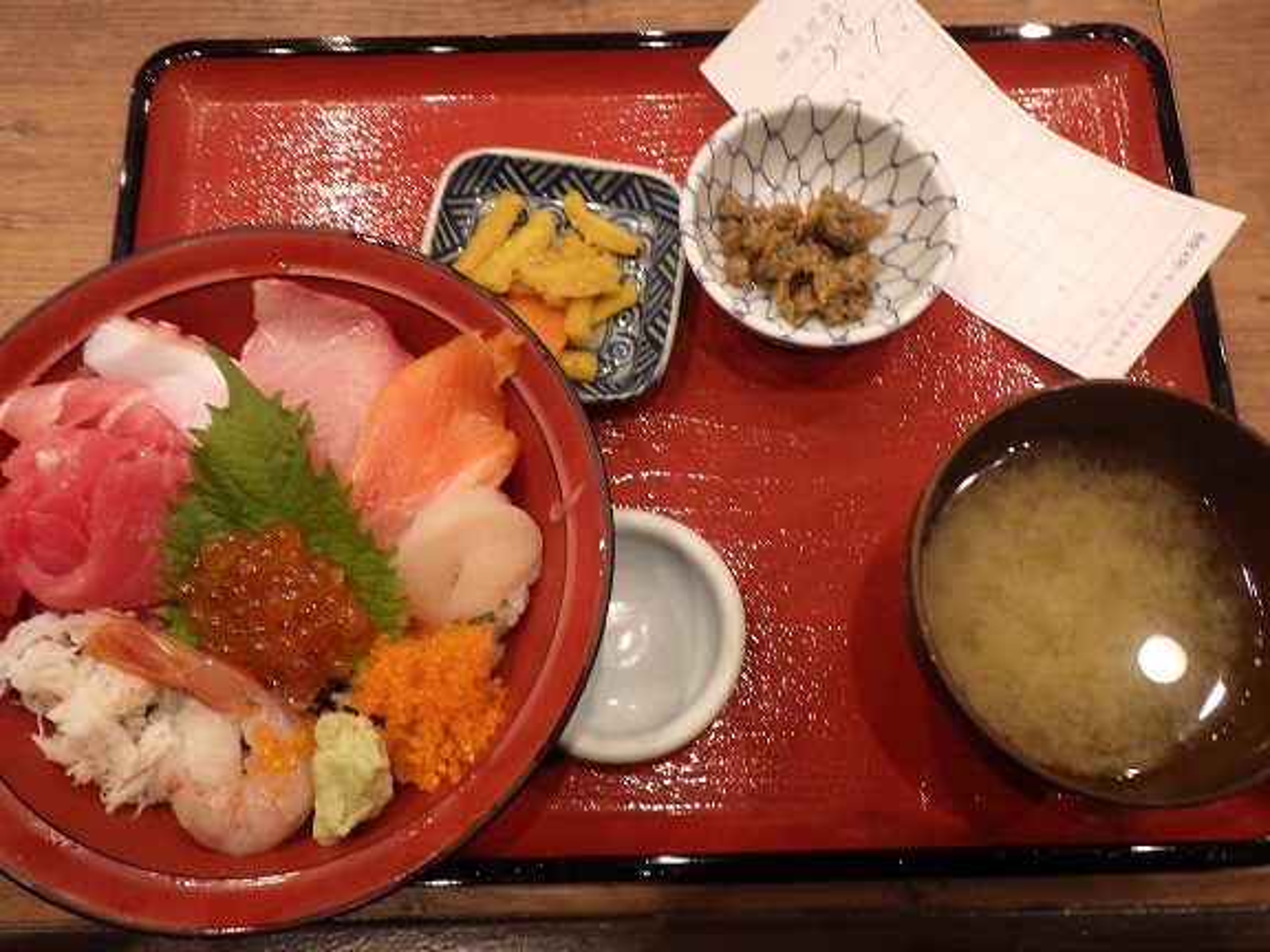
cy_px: 476
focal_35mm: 28
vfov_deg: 49.7
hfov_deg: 63.4
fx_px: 1027
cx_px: 635
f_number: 3.5
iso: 640
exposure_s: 1/45
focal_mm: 5
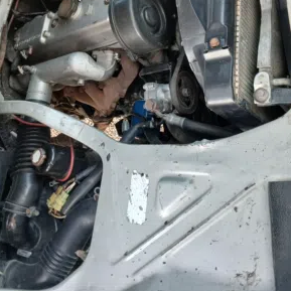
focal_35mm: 33
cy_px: 97
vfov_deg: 48.9
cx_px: 141
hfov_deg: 49.7
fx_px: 314
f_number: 1.8
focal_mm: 3.98
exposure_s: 1/50
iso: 200
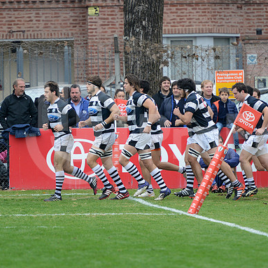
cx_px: 196
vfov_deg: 5.0
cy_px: 135
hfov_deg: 5.0
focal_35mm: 348
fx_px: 3048
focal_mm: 270
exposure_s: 1/640
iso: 1000
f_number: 4
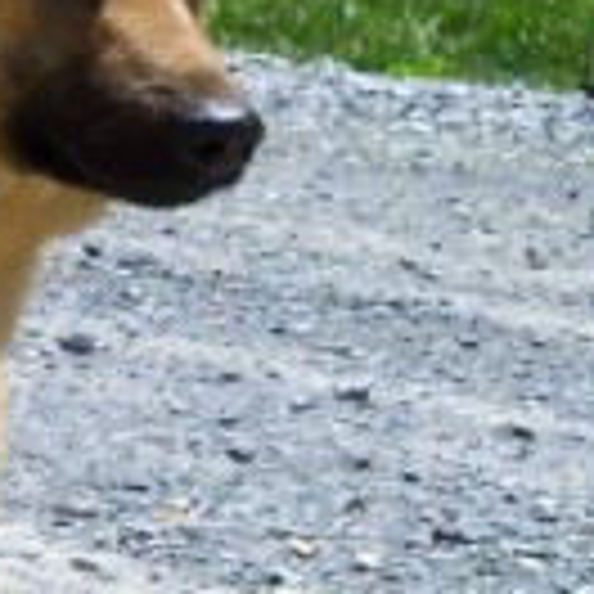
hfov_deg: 8.3
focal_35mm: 208
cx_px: -171
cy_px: 184
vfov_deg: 8.4
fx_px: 4038
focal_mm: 16.4
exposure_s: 1/90
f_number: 13
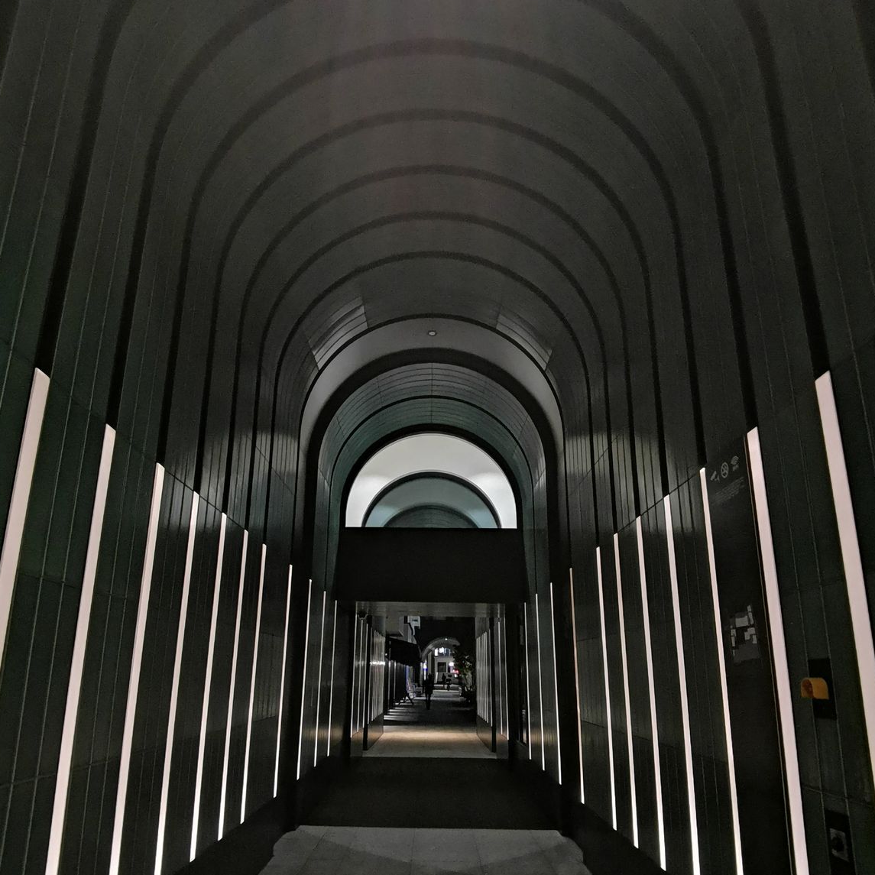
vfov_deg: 71.4
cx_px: 422
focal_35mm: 21
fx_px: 601
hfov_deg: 72.1
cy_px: 526
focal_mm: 3.95
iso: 1000
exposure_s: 4
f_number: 2.2
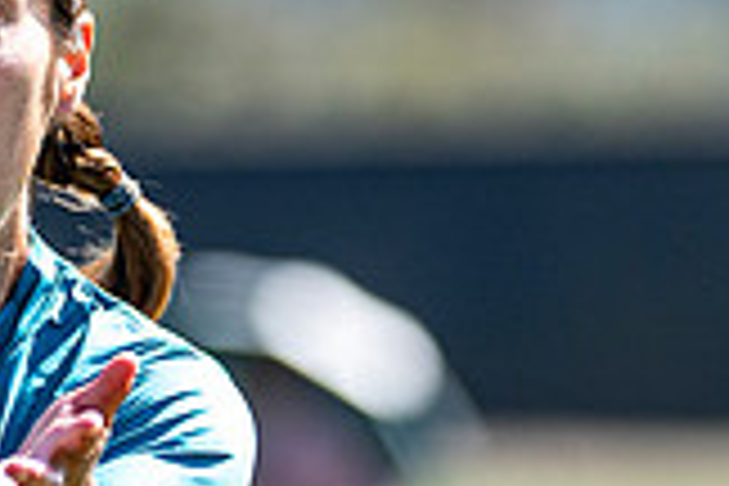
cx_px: 154
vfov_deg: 1.2
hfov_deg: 1.8
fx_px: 22617
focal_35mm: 1117
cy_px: 1029
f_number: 3.2
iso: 280
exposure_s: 1/2500
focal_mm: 210
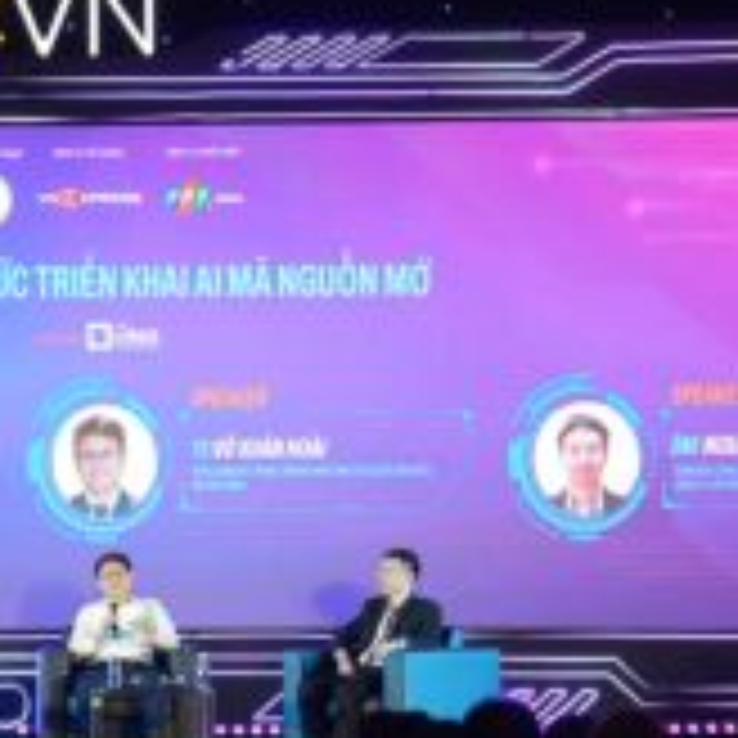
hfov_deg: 9.3
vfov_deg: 9.4
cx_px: -40
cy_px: 389
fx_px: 4486
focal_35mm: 186
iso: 500
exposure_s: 1/200
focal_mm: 56
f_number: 2.8
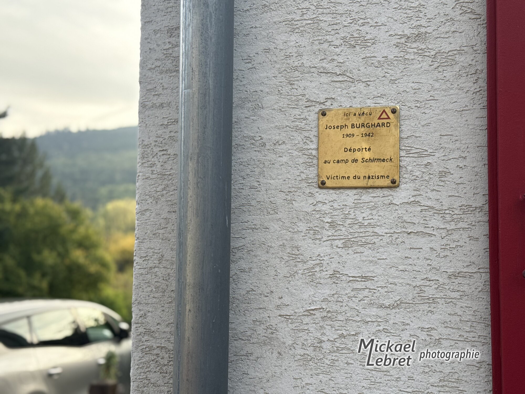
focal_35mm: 48
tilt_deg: +4.9
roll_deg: -1.1
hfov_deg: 39.7
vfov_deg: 30.3
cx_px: 262
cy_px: 197
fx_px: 728
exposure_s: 1/557
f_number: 1.78
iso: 80
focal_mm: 6.76
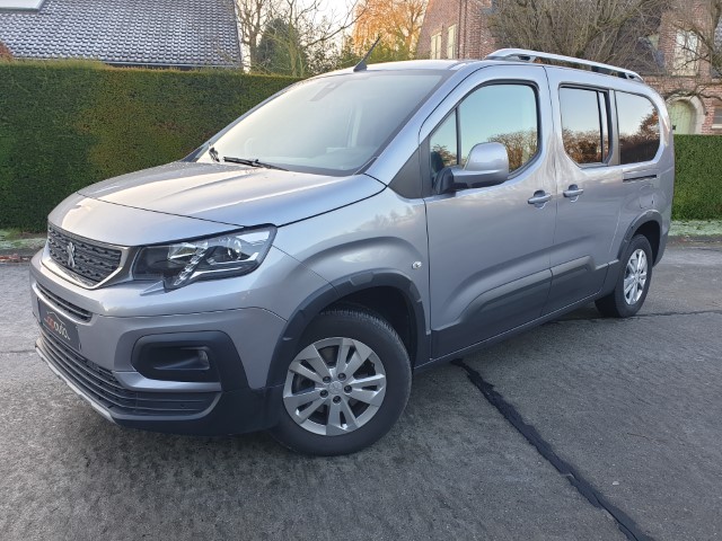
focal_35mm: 26
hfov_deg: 67.3
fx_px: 542
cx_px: 361
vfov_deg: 53.1
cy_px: 270
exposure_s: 1/63
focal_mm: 4.3
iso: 50
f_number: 2.4
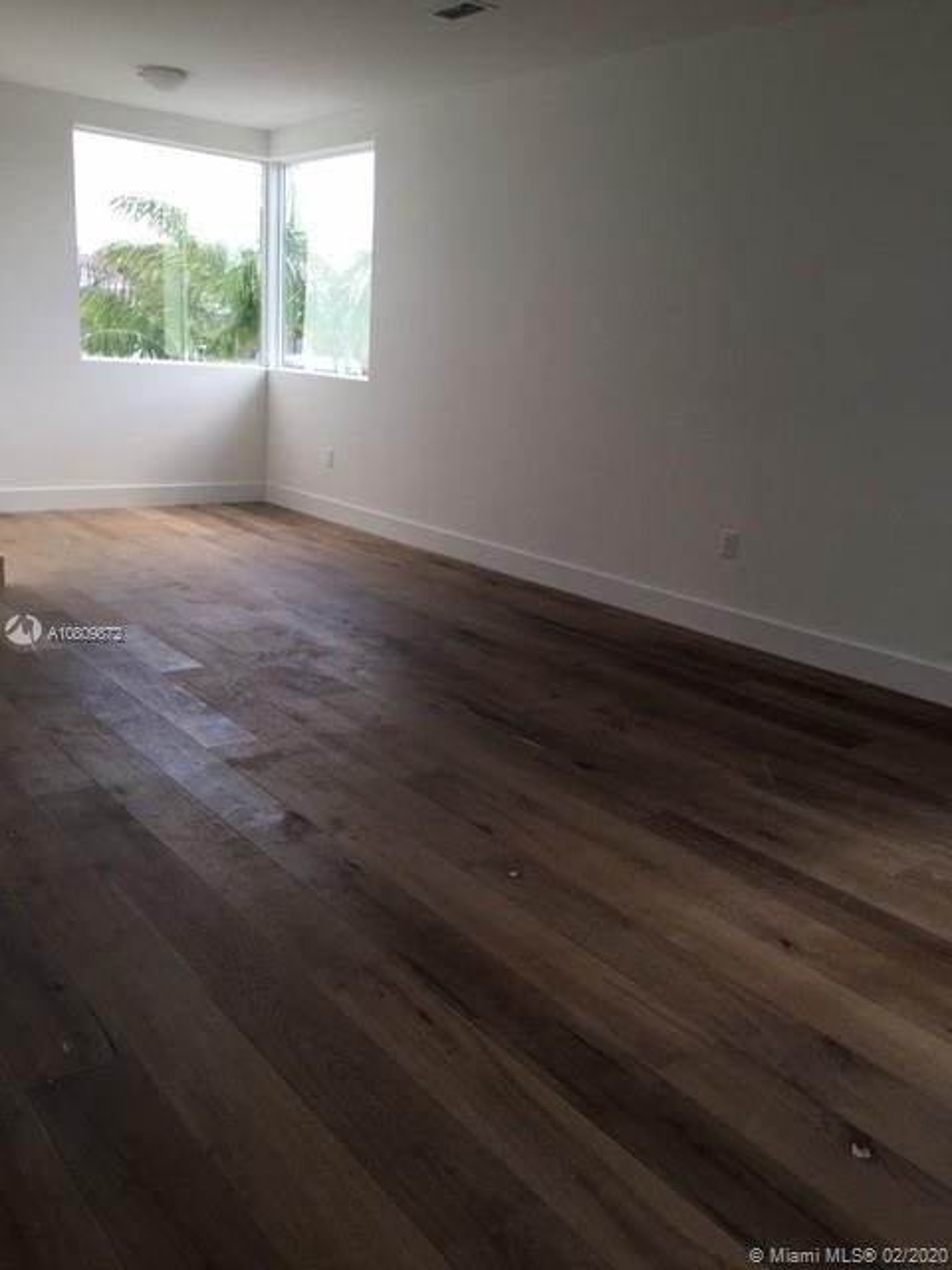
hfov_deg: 48.2
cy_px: 635
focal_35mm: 29
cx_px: 476
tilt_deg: -14.5
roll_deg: -3.8
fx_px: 1063
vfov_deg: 61.7
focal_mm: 4.15
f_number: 2.2
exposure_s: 1/60
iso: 32
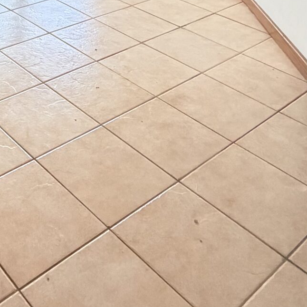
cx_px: -15
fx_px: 492
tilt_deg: -16.0
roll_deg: -1.3
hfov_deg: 31.5
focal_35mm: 49
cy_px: -75
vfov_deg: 29.2
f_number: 2.2
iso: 320
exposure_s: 1/80
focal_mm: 2.22
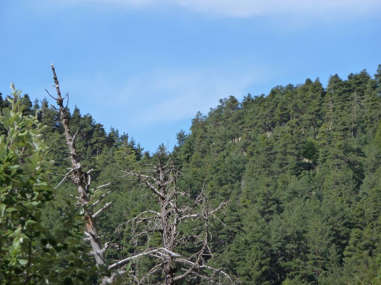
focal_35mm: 196
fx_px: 2157
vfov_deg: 7.6
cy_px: 142
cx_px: 190
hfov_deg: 10.1
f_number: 4.5
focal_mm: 32.1
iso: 125
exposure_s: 1/400
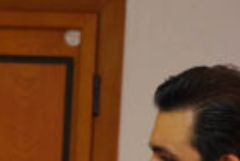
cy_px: 382
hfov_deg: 8.8
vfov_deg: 5.7
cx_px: 30
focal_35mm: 233
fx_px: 1557
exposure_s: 1/100
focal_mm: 47.2
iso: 500
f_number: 2.8
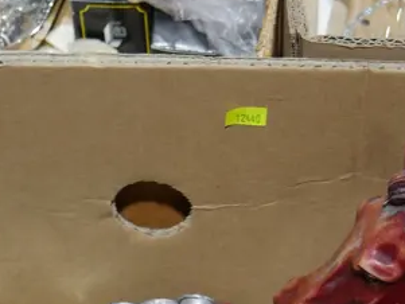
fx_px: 1592
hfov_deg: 14.2
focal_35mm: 136
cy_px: 427
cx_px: 424
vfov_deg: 10.6
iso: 250
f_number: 4.4
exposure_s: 1/60
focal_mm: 20
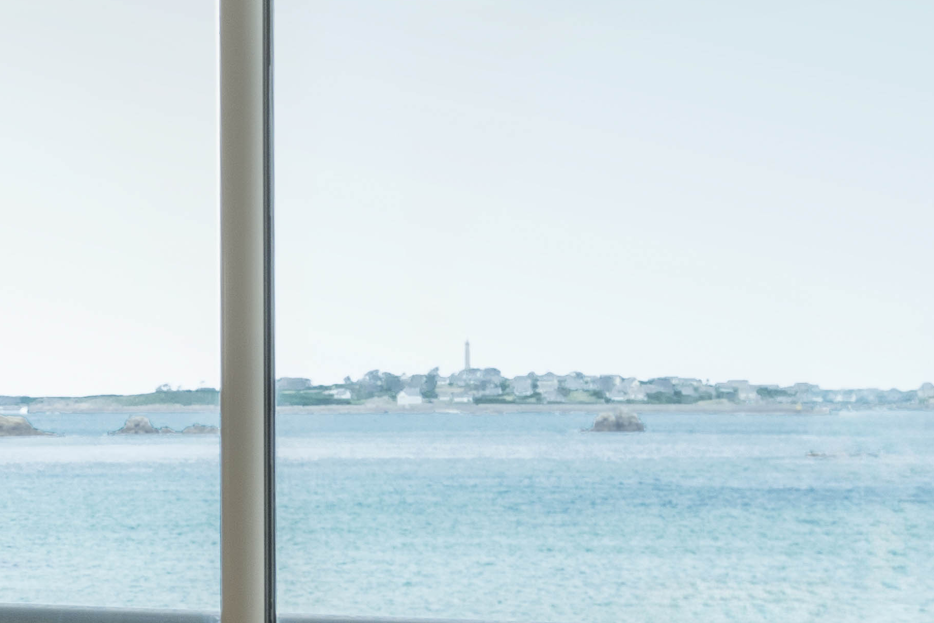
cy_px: 856
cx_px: -612
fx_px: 3113
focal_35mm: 120
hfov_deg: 15.3
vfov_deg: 11.1
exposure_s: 1/20
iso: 400
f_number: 13
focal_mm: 31
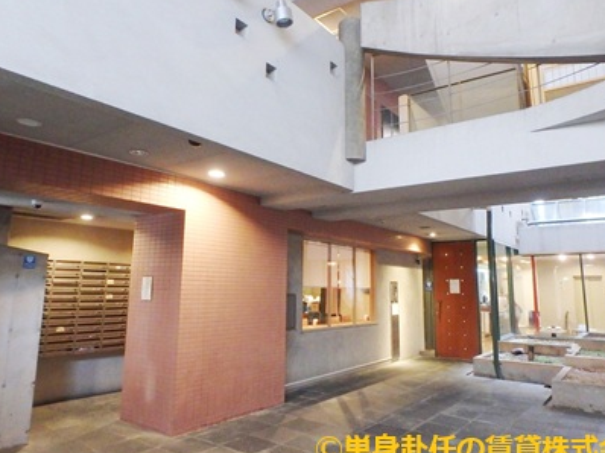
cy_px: 207
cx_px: 307
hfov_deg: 69.4
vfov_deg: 54.8
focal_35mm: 25
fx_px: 437
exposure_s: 1/15
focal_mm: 3.7
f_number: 3.5
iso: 800
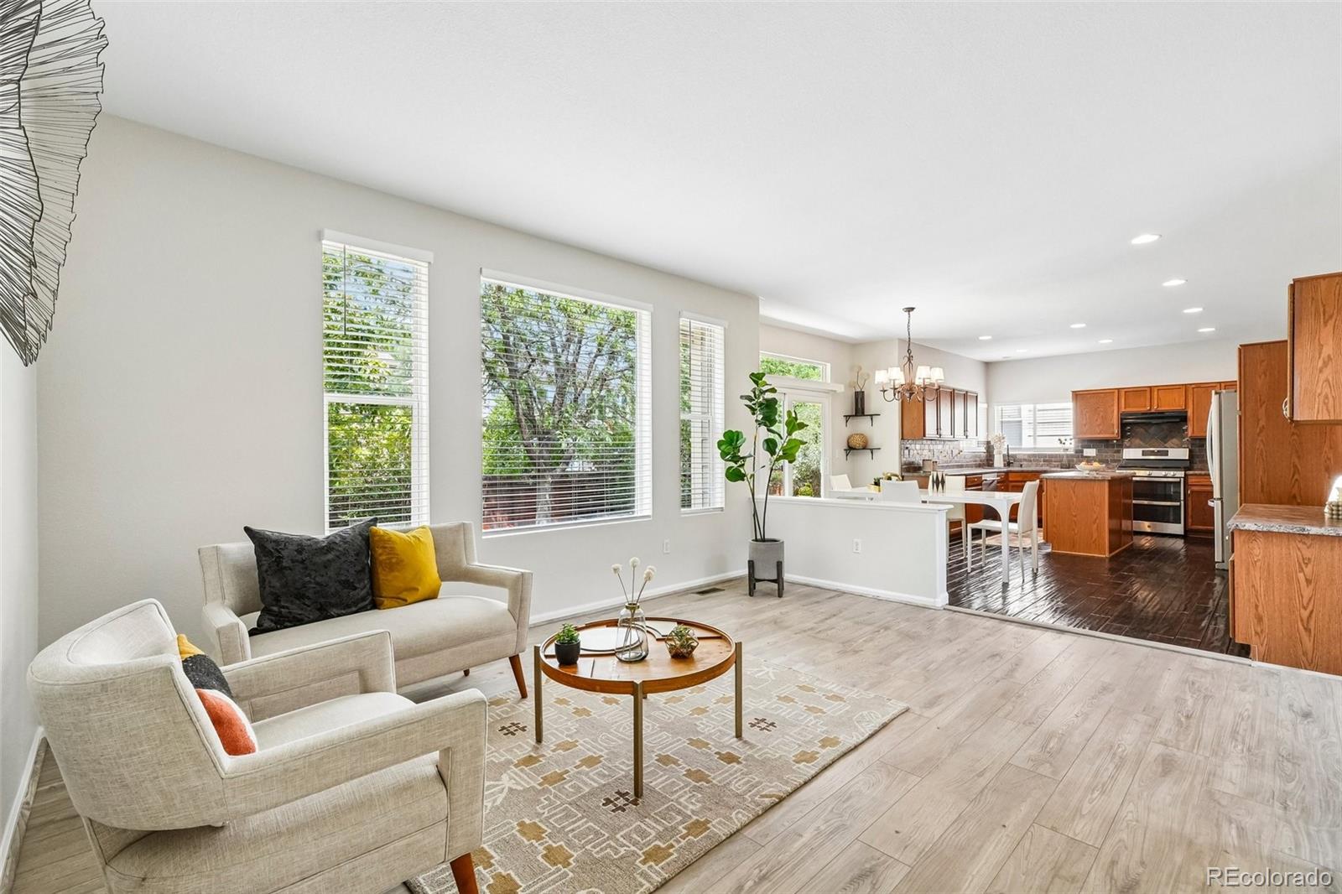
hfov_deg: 100.4
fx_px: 559
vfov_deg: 77.3
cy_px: 447
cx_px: 671
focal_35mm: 15
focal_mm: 10
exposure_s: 1/13
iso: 800
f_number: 8
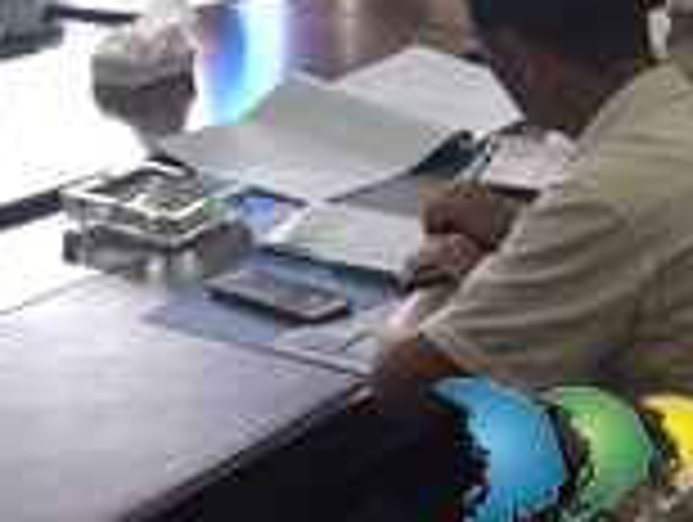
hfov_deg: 20.7
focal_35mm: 94
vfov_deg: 15.2
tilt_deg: -7.7
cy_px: -110
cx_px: 176
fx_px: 1885
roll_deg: -1.5
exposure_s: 1/33
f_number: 2.2
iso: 50
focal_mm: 4.15
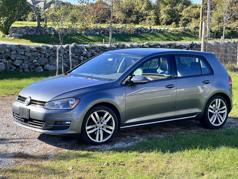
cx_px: 119
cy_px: 90
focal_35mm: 77
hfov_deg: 25.3
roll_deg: -1.8
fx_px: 529
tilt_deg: -6.9
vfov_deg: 19.1
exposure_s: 1/222
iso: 32
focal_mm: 9
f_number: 2.8
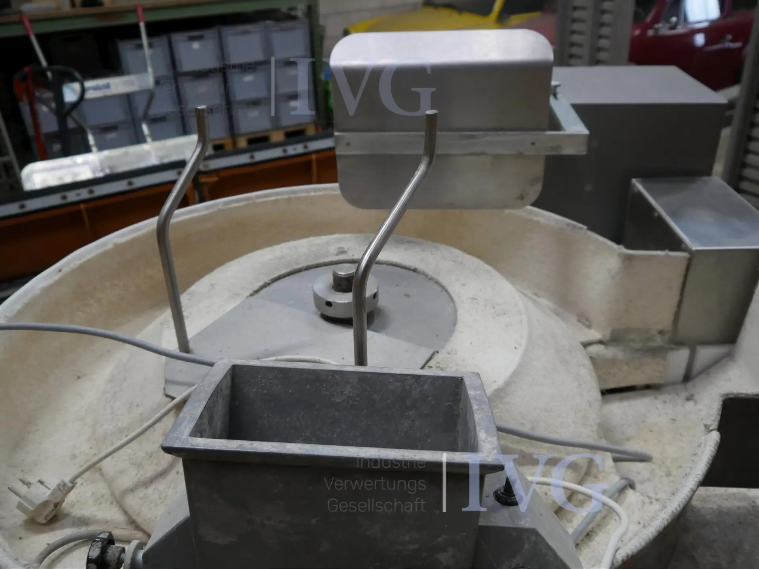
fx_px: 614
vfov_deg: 49.8
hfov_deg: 63.4
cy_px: 284
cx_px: 380
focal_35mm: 28
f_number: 3.5
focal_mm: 14
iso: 1250
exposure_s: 1/60
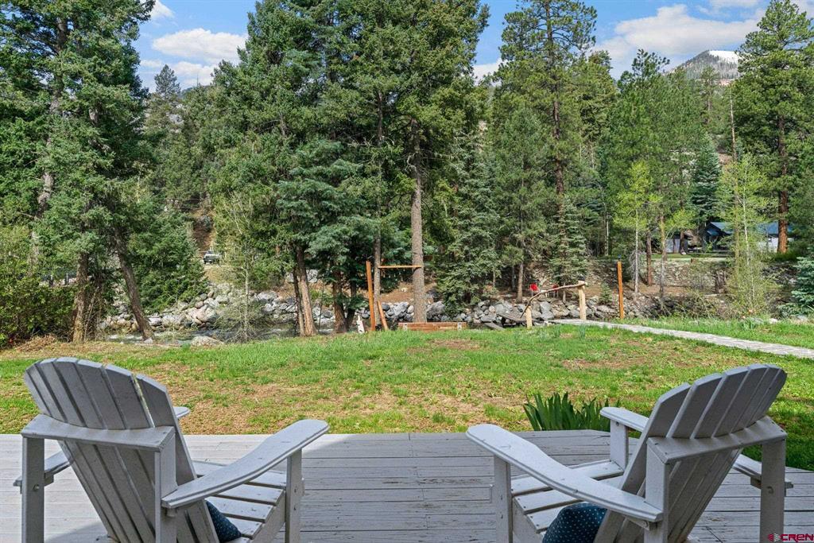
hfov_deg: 73.7
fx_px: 543
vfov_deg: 53.1
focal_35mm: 24
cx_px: 407
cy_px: 272
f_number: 8
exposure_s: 1/350
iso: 400
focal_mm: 24
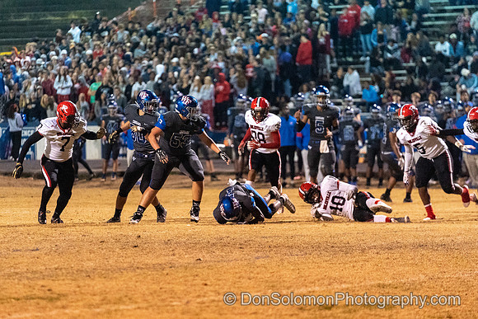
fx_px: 3036
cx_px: 205
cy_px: 147
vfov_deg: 6.0
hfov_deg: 9.0
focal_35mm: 229
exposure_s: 1/800
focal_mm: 200
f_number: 2.8
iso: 8000
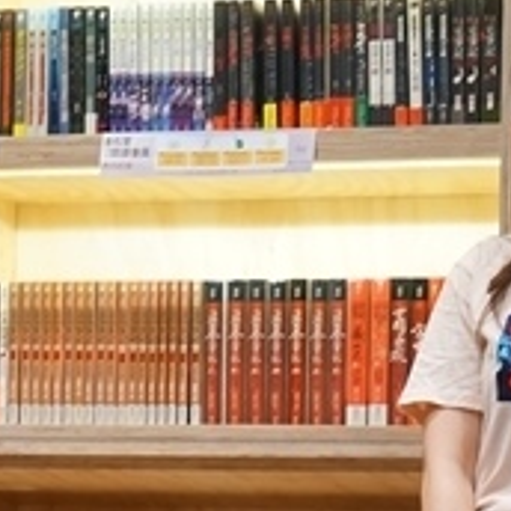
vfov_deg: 12.3
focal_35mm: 138
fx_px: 2305
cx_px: 550
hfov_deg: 12.5
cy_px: 631
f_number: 5
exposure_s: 1/40
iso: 1000
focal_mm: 35
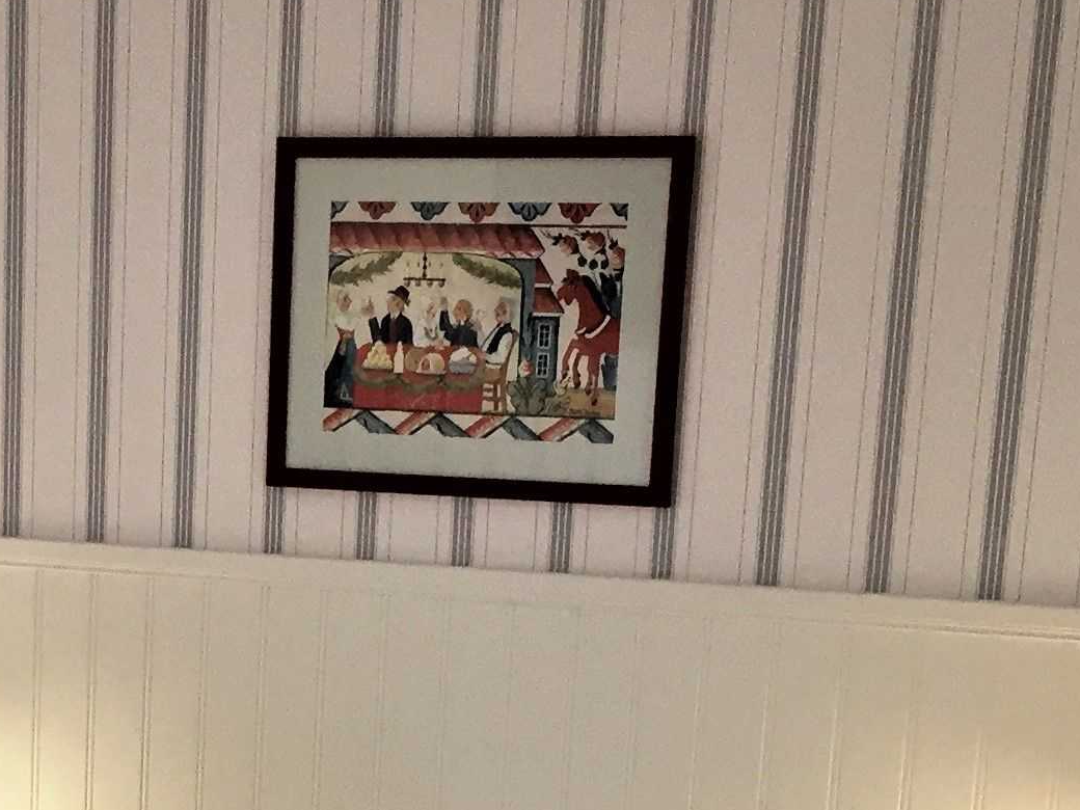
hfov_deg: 21.1
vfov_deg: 15.6
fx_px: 2839
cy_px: 975
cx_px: 104
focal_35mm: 91
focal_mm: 4.15
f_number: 2.2
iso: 40
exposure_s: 1/33
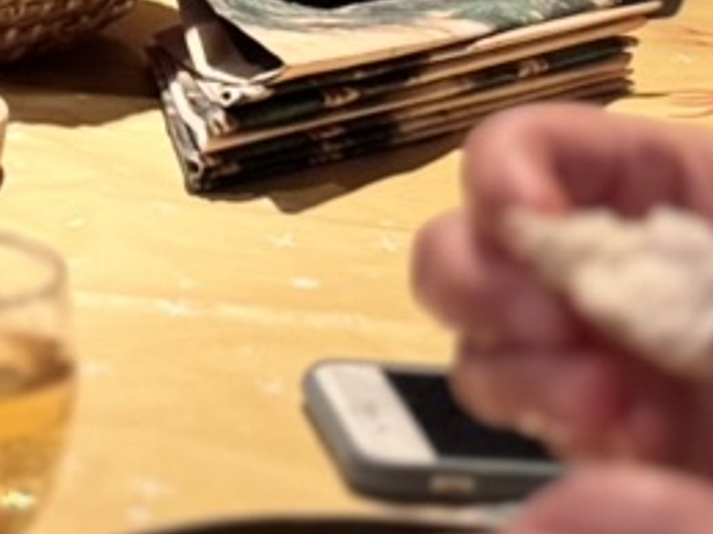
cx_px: -322
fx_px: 3912
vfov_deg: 7.7
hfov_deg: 10.1
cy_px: -124
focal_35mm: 190
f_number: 1.78
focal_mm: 6.86
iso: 640
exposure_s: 1/30
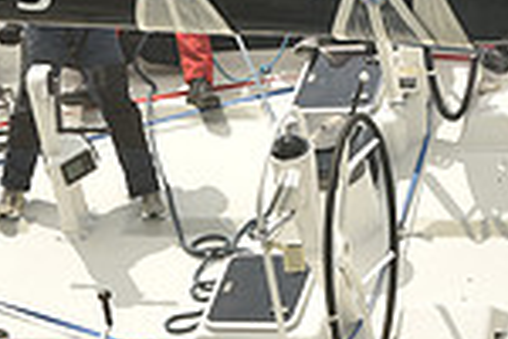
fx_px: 3810
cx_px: 284
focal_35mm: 270
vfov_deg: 5.1
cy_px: 253
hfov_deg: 7.6
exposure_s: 1/800
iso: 250
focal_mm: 70
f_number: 9
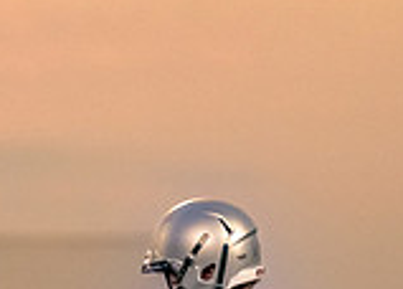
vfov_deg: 1.3
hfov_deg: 1.8
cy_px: 605
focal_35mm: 1135
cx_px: 218
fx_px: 13007
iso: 2000
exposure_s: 1/1000
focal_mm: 200
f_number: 2.8
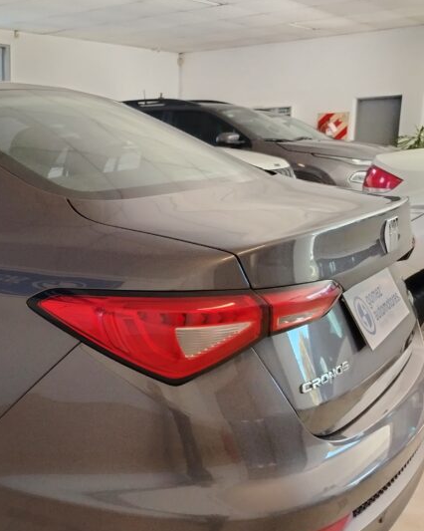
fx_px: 706
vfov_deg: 41.1
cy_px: 299
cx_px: -54
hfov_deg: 29.7
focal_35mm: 45
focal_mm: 5.25
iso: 1134
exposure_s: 1/100
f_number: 1.75
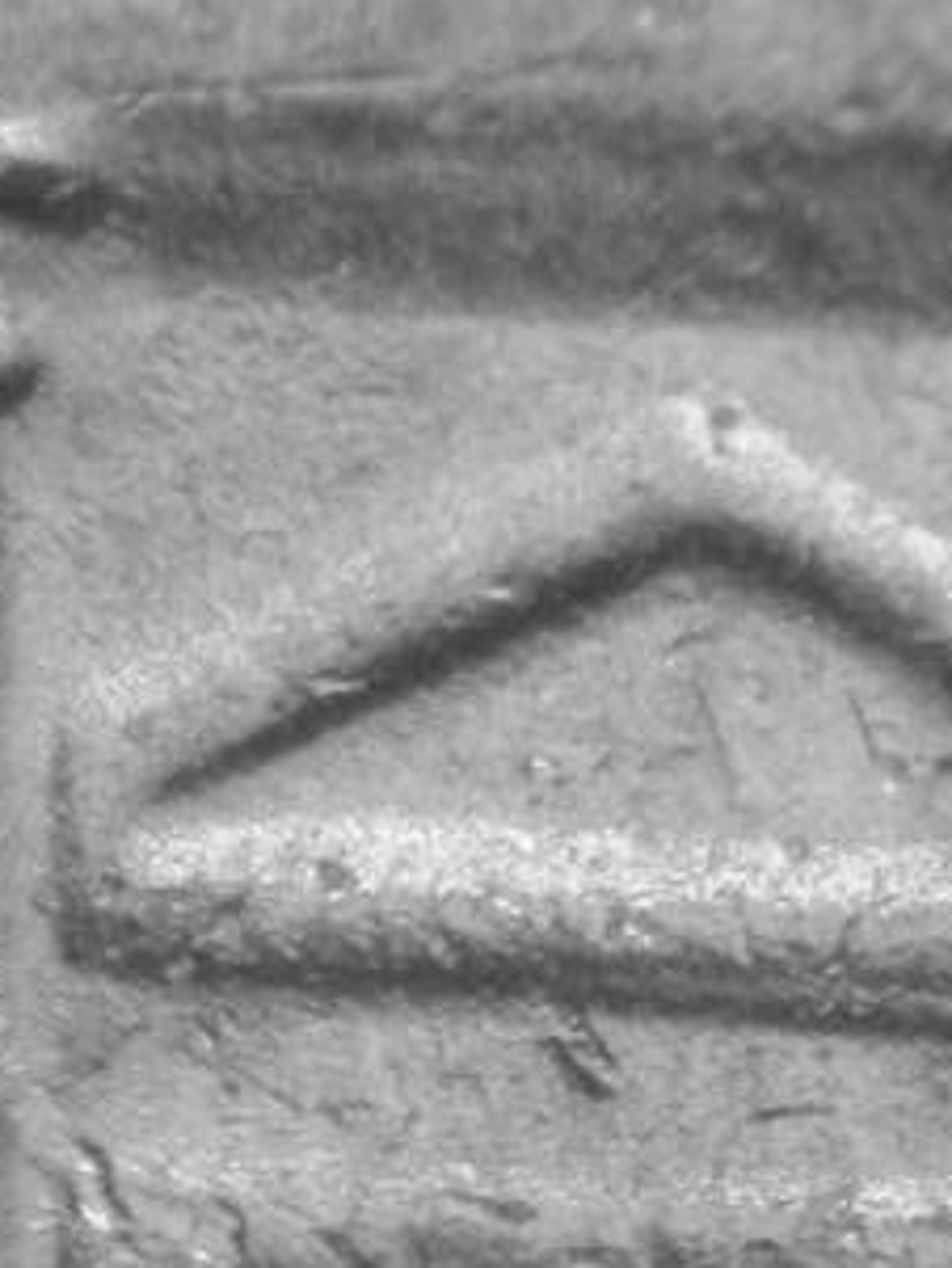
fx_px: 11982
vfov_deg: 6.1
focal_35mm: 327
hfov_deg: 4.5
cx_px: 543
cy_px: 1036
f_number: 5.1
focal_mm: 32
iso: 100
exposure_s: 1/9
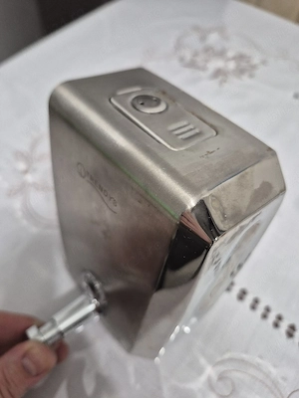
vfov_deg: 73.9
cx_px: 150
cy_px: 199
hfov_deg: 58.9
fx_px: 265
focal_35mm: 23
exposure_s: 1/50
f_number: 1.8
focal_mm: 5.4
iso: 160
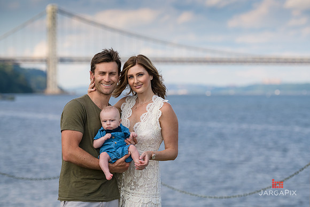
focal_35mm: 127
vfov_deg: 10.8
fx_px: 1092
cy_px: 92
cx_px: 179
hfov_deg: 16.2
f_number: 3.2
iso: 200
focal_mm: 110
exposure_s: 1/2000
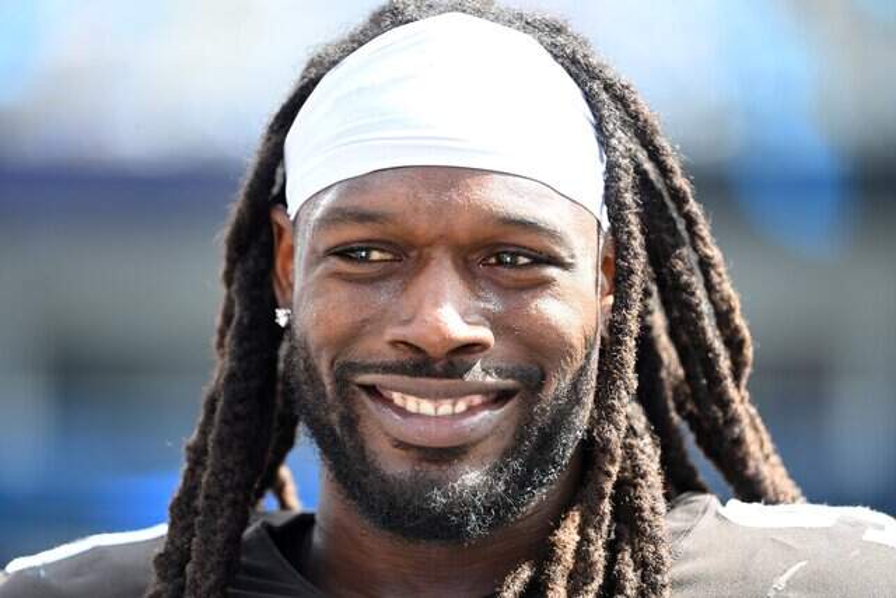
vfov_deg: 5.1
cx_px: 448
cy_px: 299
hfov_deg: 7.6
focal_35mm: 270
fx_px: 6721
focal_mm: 270
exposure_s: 1/500
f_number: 4
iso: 400
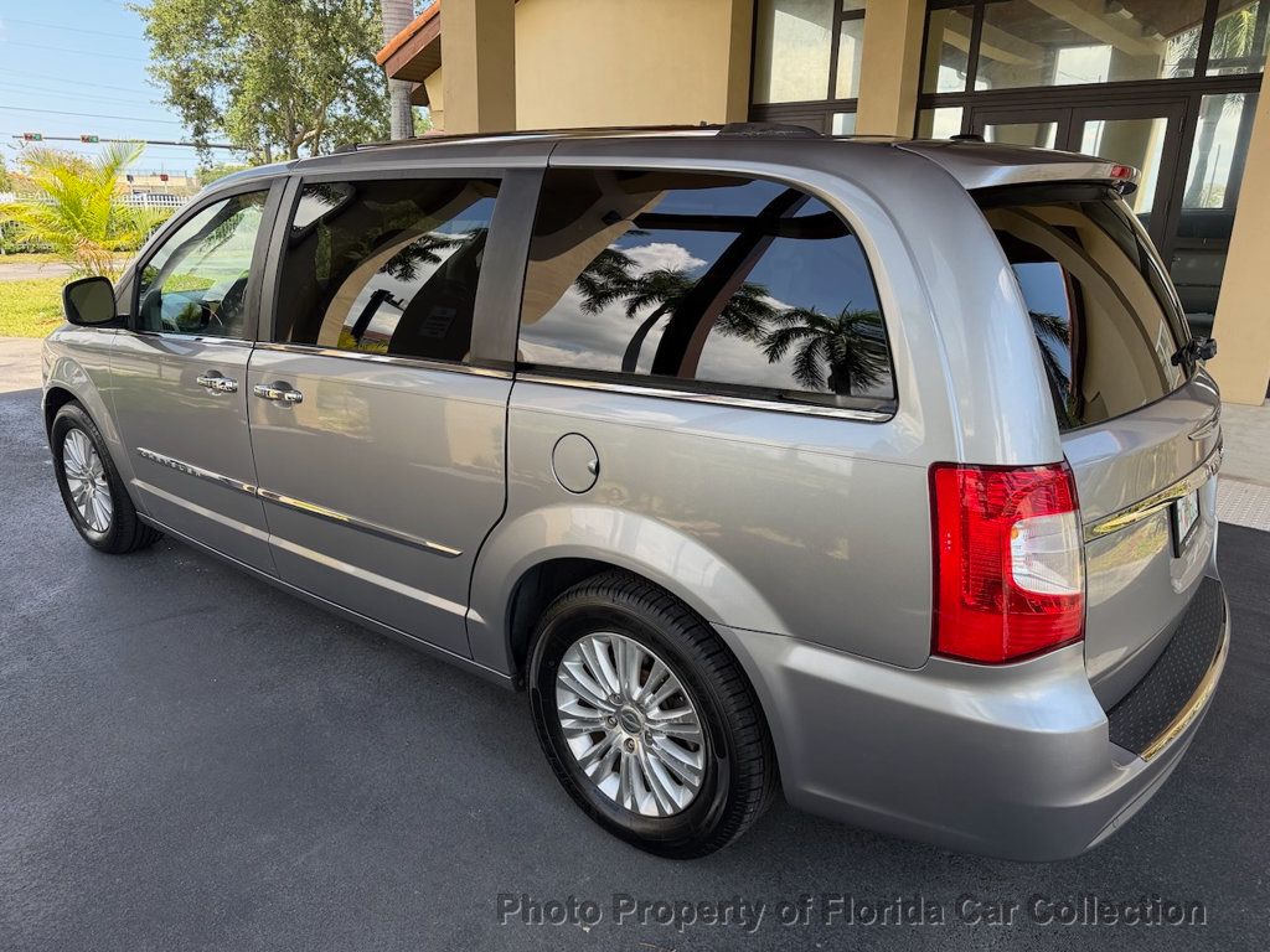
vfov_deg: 56.8
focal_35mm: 24
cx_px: 635
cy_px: 476
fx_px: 881
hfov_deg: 71.6
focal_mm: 6.76
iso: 100
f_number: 1.78
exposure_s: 1/849
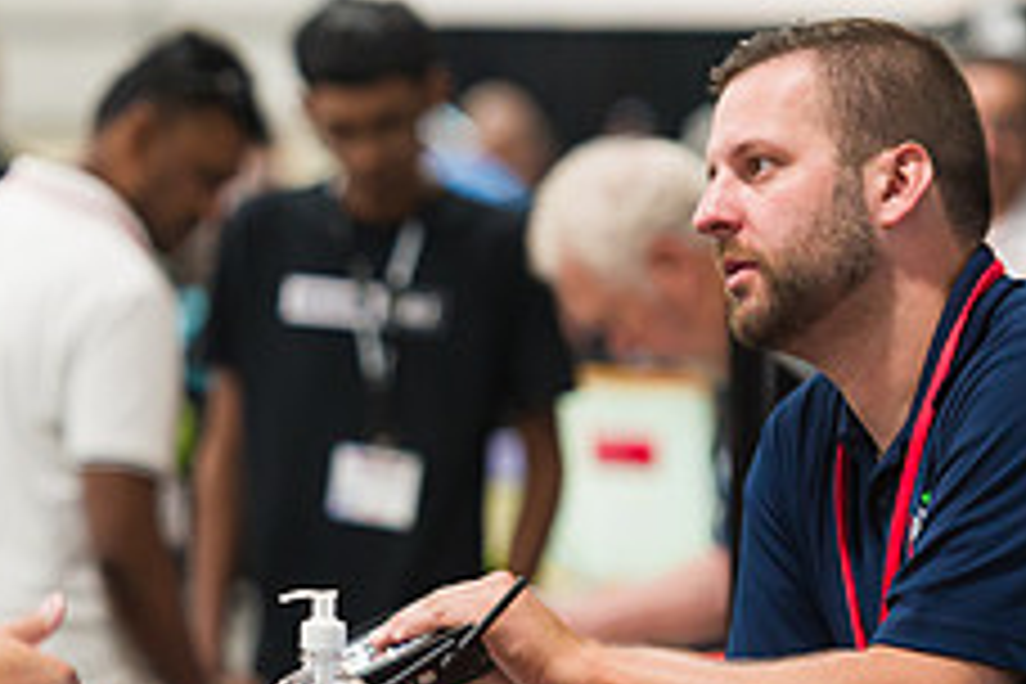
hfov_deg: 6.0
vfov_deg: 4.0
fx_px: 9775
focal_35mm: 343
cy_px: 396
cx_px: -94
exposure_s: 1/125
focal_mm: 135
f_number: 3.2
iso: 1600
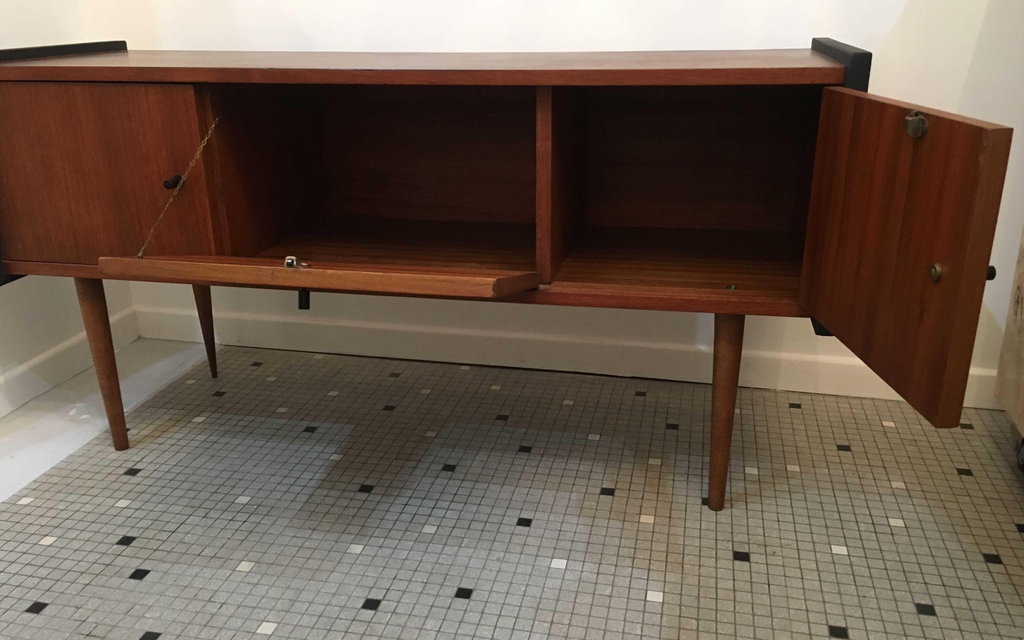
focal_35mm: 31
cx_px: 510
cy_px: 332
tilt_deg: -19.7
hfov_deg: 61.2
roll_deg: +1.8
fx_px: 865
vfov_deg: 40.6
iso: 200
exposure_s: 1/20
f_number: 2.2
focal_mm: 4.15
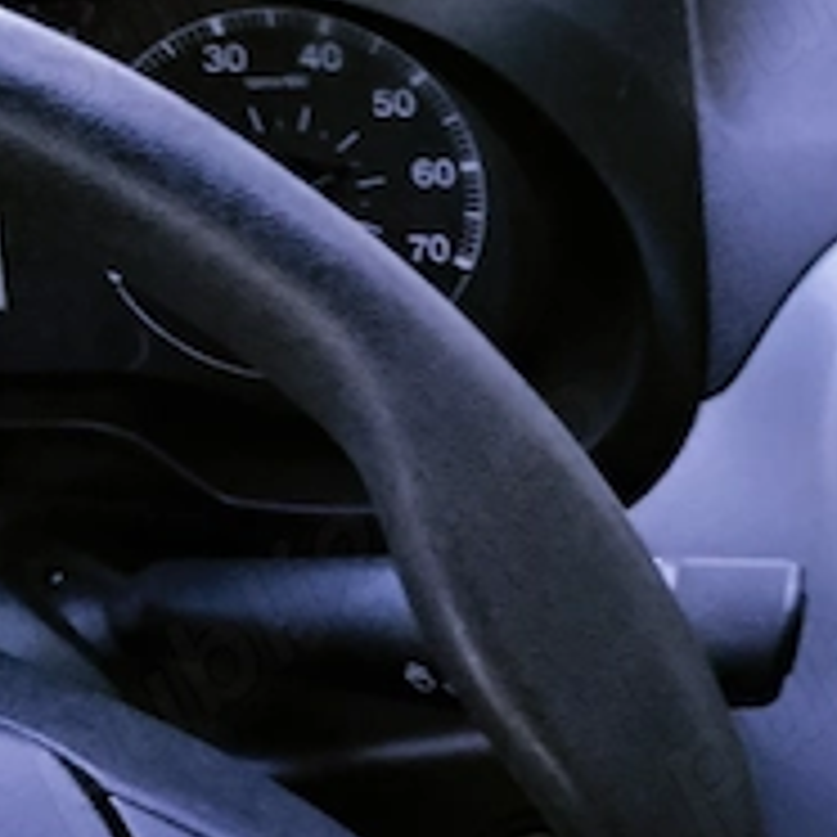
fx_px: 2736
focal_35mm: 100
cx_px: 1264
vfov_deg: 17.3
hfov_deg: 15.9
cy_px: 644
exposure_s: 1/17
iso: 1600
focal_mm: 4.22
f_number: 1.8
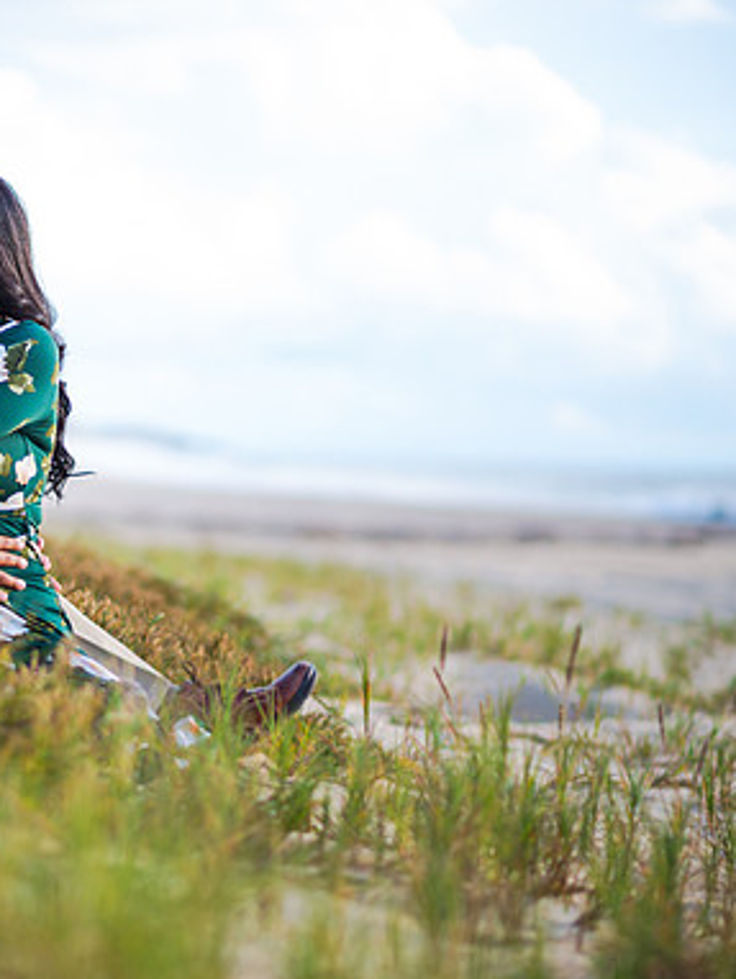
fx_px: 3511
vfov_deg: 15.9
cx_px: 72
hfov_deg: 11.9
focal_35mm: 124
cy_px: 493
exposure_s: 1/640
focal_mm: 85
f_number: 1.8
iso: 64
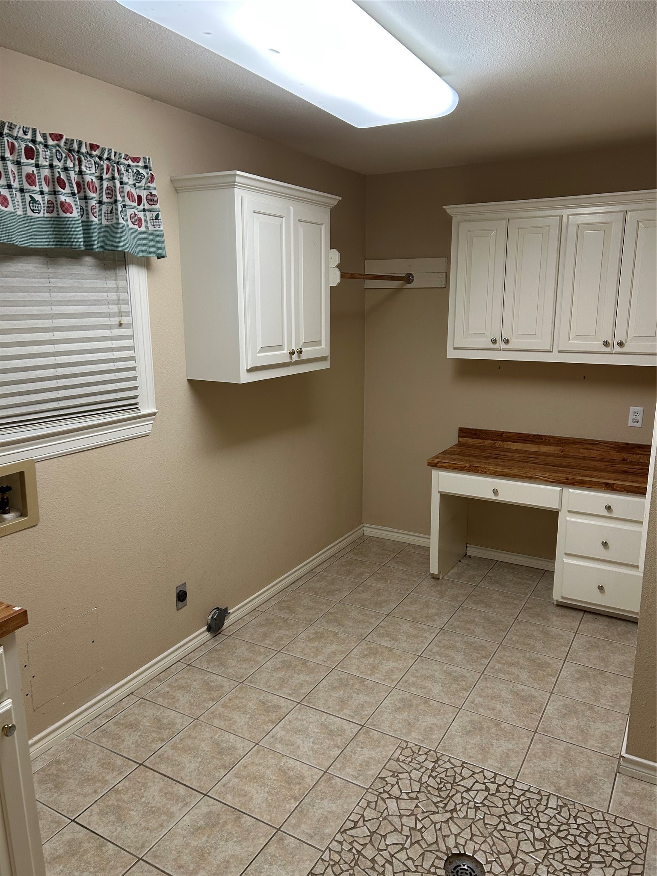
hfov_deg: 53.1
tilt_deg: -11.7
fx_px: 658
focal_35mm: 26
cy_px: 438
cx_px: 328
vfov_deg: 67.3
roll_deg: +1.0
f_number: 1.5
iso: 125
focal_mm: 5.7
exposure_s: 1/60
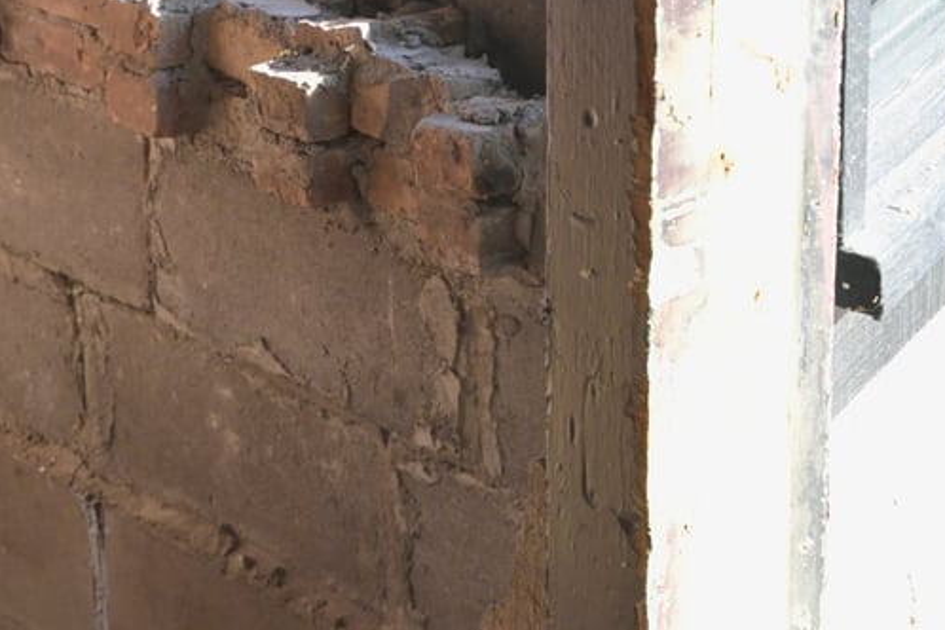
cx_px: -19
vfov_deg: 9.3
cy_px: 250
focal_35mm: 147
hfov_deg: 13.7
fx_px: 3858
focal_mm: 61
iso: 1250
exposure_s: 1/400
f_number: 7.1
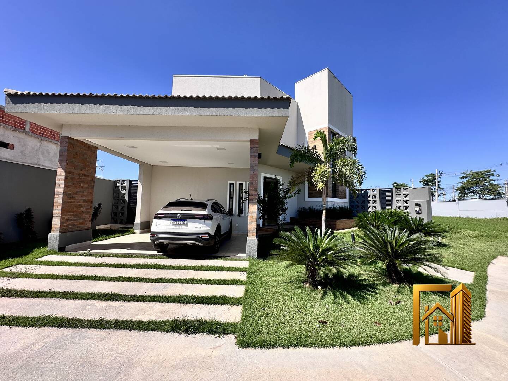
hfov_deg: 102.1
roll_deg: -1.1
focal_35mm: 14
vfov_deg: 85.7
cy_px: 190
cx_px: 254
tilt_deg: +5.7
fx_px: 205
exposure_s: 1/1135
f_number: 2.2
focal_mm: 2.22
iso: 40
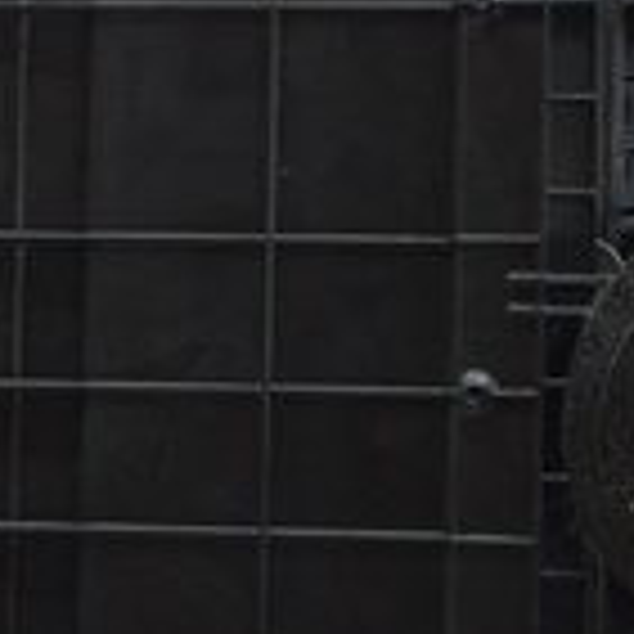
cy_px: 286
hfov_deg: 8.6
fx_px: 4206
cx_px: 396
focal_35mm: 203
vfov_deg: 8.6
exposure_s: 1/20
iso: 400
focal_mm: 22
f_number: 5.6
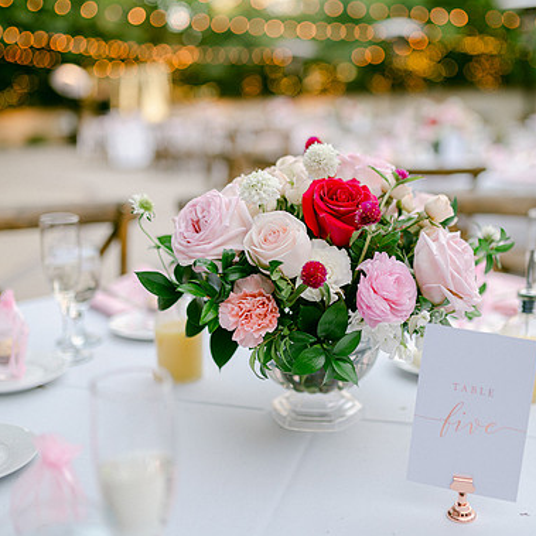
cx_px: 317
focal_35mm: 46
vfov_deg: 36.8
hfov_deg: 36.7
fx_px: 806
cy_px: 269
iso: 125
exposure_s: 1/160
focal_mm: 35
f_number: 1.8
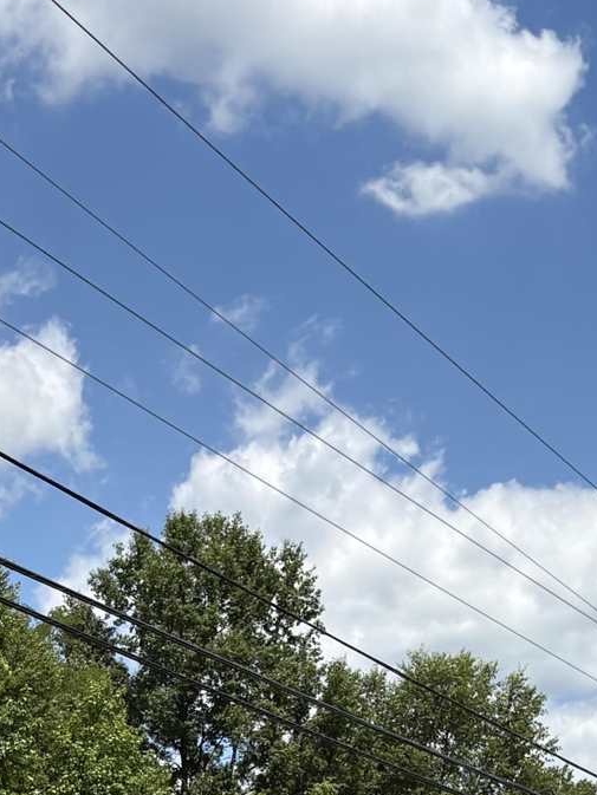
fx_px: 2046
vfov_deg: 19.6
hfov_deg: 16.6
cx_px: 241
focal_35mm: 89
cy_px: 1134
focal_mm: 5.96
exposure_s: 1/4329
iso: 50
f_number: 1.6
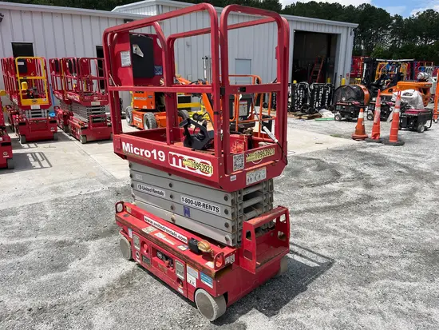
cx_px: 220
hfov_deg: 67.3
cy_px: 165
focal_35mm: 26
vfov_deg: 53.1
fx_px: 330
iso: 50
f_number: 1.6
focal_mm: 5.1
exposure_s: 1/4484
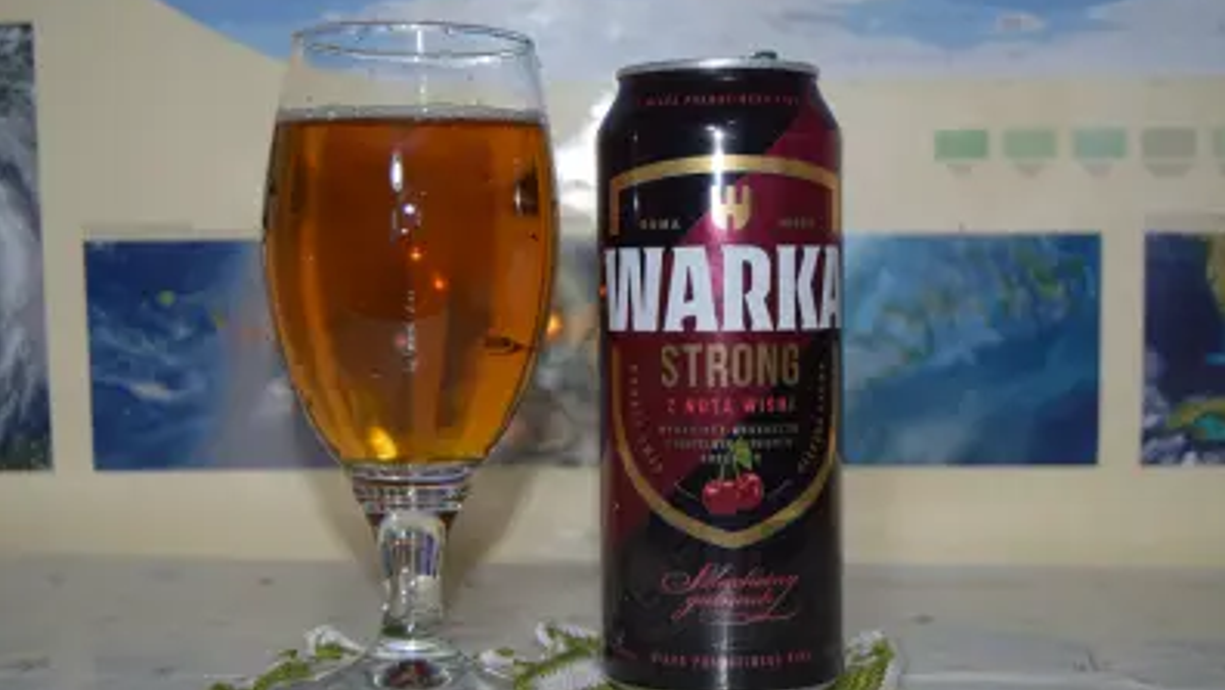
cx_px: 612
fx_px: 1804
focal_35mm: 56
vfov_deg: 21.6
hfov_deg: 37.5
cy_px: 370
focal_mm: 35
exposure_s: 1/60
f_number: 4.5
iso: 280
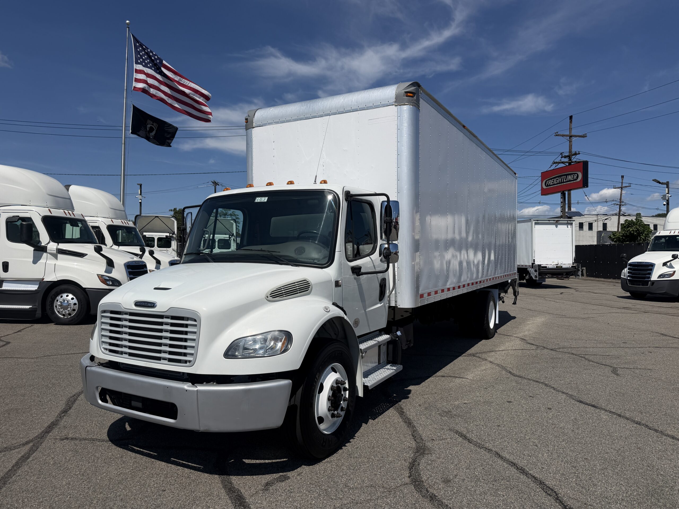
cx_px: 340
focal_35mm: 24
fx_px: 471
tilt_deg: -0.2
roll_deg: +1.1
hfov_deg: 71.6
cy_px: 254
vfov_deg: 56.8
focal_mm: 6.76
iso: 80
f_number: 1.78
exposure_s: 1/10309
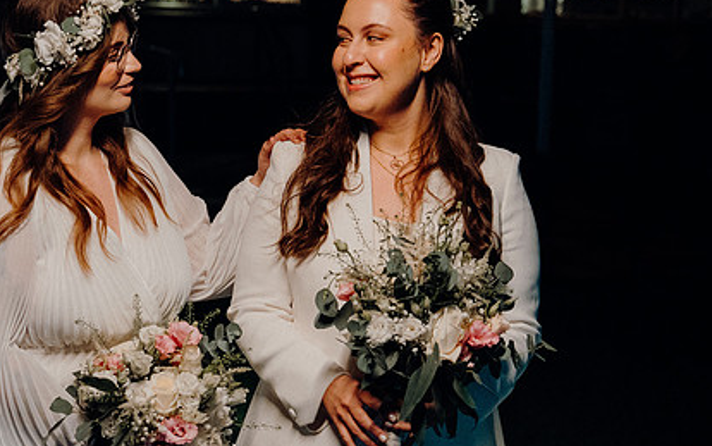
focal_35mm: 90
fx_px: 1747
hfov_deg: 23.0
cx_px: 270
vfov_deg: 14.5
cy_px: 240
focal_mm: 42
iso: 2500
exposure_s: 1/160
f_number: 3.5
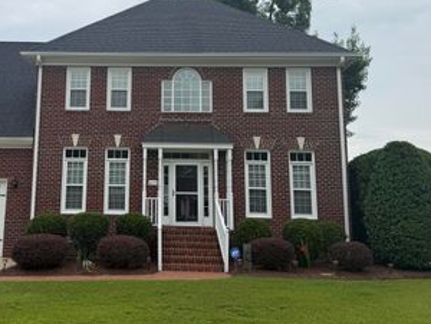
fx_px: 498
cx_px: 136
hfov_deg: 45.9
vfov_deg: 35.8
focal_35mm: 40
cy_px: 127
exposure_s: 1/3425
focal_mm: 6.76
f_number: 1.78
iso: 80
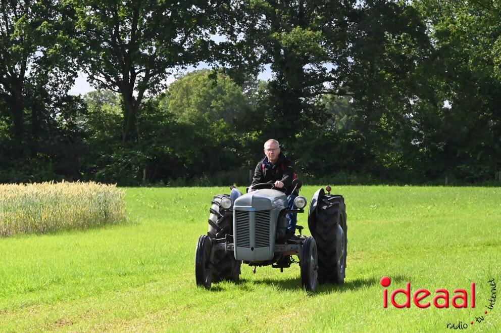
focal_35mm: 175
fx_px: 2433
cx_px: 250
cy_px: 166
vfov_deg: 7.8
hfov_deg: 11.8
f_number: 20
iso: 32000
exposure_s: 1/8000
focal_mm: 175
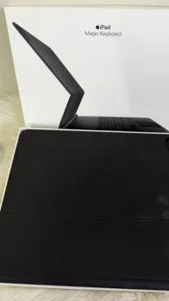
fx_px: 239
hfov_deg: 38.6
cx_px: 106
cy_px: 138
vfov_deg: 64.2
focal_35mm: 30
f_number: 1.78
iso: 320
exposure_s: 1/50
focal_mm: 6.76
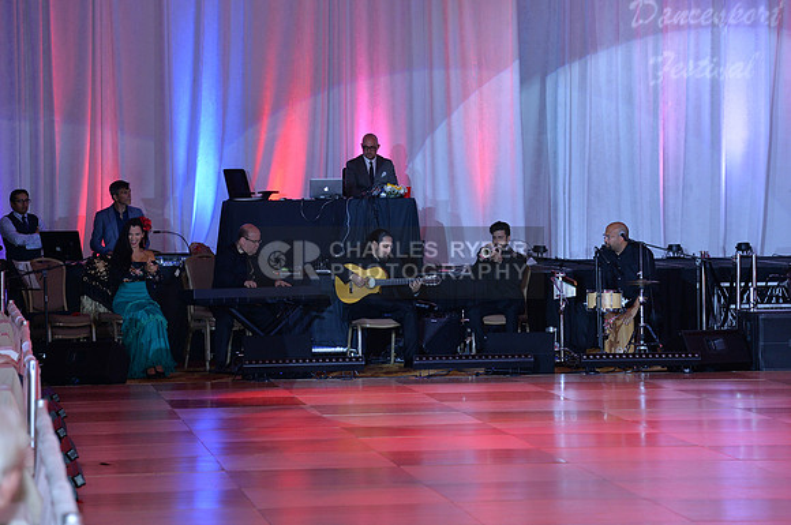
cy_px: 262
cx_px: 396
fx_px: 2962
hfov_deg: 15.2
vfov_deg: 10.1
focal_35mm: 135
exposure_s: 1/250
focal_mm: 135
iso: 1600
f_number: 5.6
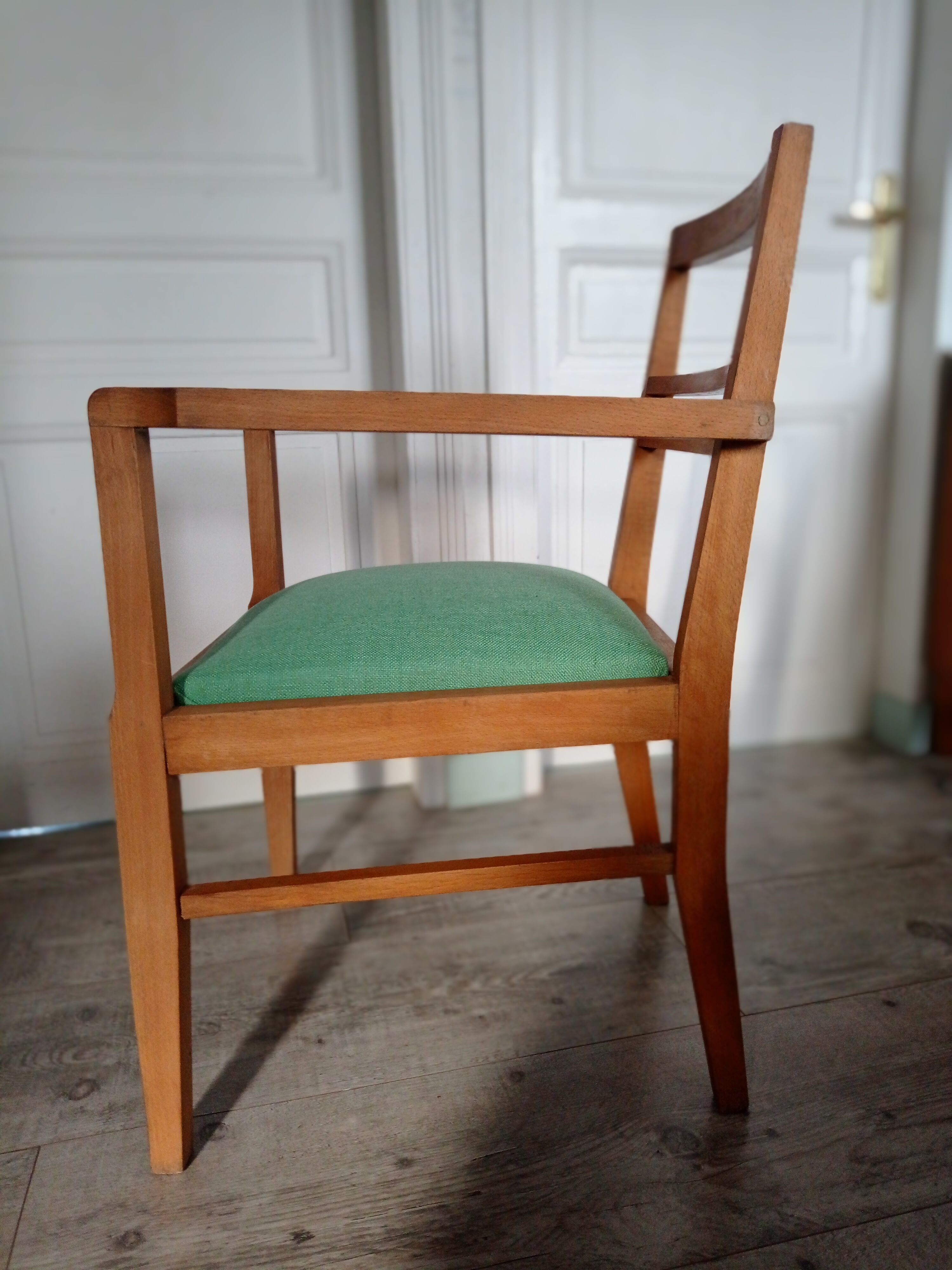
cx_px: 476
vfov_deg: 63.4
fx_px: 1027
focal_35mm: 28
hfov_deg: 49.7
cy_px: 635
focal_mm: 4.74
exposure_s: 1/25
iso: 371
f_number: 1.79
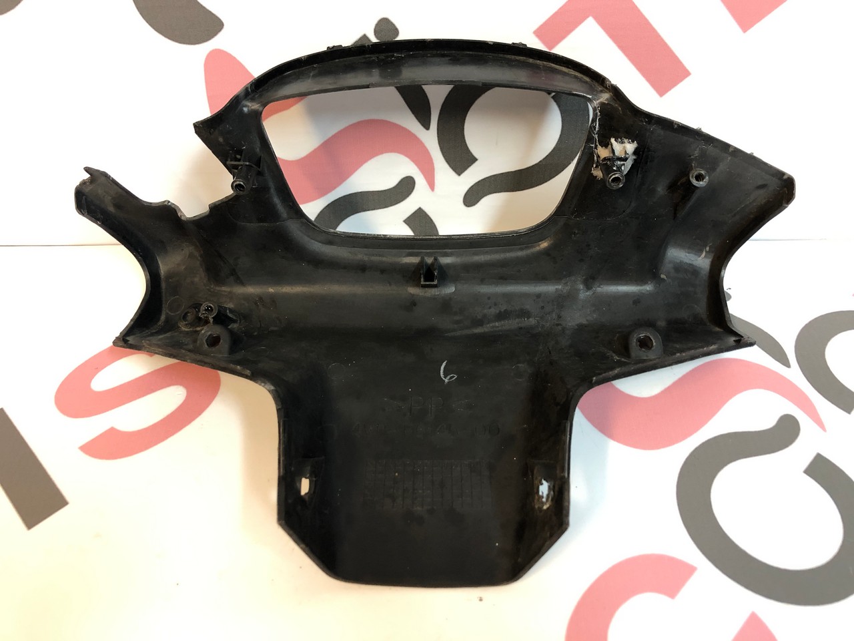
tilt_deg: -44.4
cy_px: 320
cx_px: 427
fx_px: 691
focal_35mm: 28
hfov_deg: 63.4
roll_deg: +1.7
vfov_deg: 49.7
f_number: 1.8
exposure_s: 1/11
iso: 100
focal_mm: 3.99
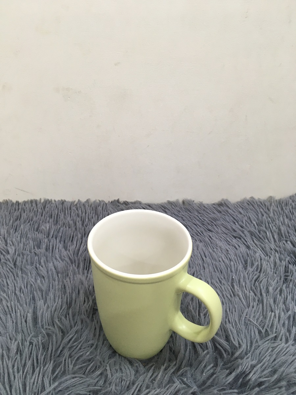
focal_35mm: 29
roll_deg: -0.9
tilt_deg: -34.9
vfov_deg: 61.7
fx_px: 331
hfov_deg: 48.2
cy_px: 198
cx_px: 148
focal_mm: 4.15
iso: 80
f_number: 2.2
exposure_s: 1/33
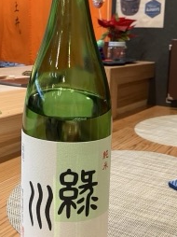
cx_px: 58
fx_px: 362
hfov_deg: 27.3
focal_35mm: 53
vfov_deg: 36.1
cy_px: 99
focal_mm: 3.99
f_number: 1.8
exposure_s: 1/60
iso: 160
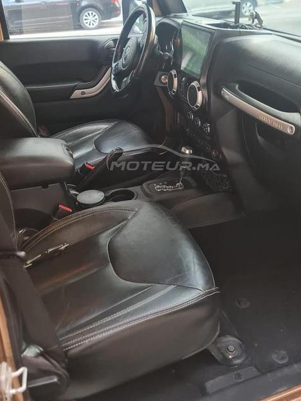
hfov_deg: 40.7
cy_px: 157
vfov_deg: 52.2
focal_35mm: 35
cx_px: 163
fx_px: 406
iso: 500
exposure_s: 1/120
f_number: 1.8
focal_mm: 7
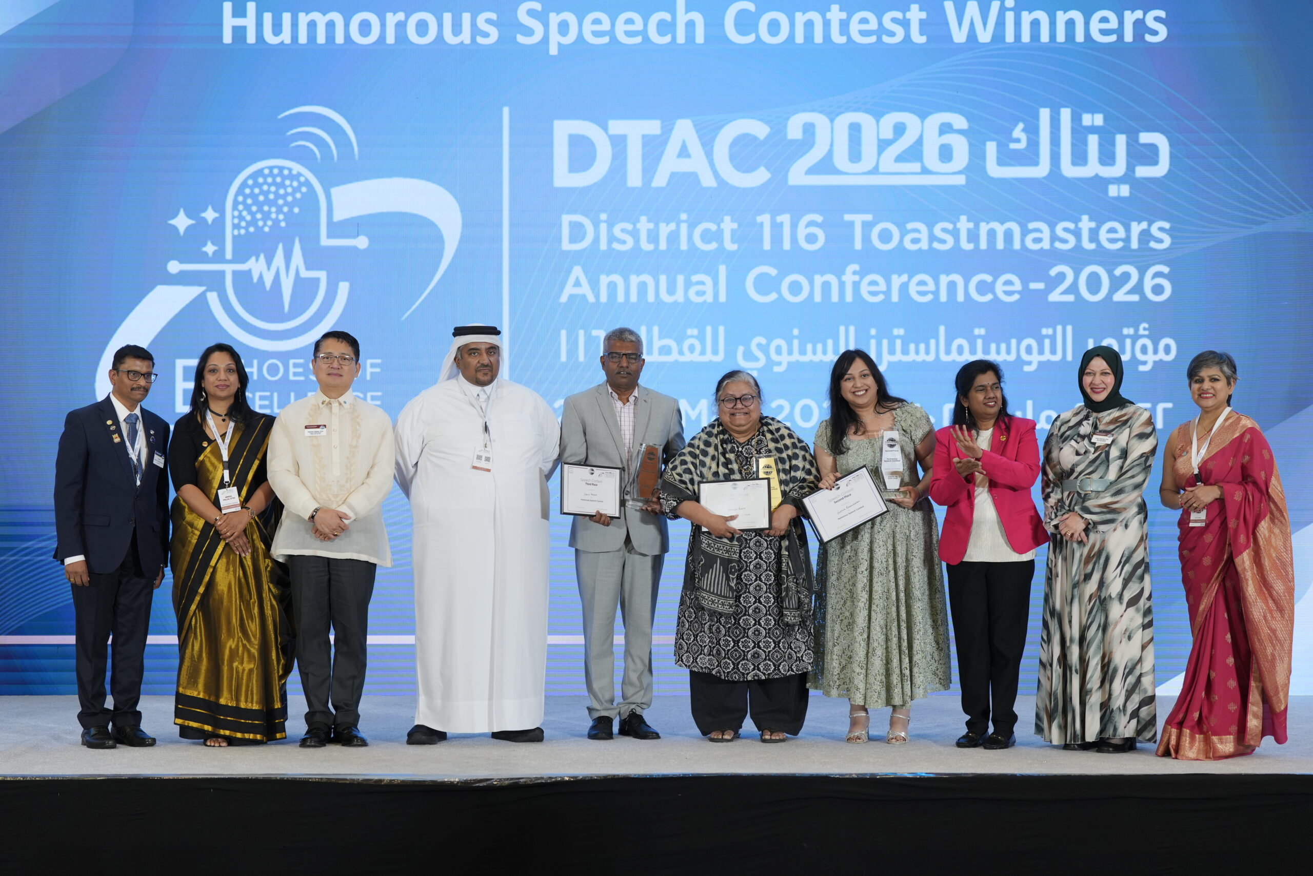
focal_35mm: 70
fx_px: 2553
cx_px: 656
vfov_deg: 19.5
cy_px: 438
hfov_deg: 28.8
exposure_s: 1/125
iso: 640
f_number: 3.5
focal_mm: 70
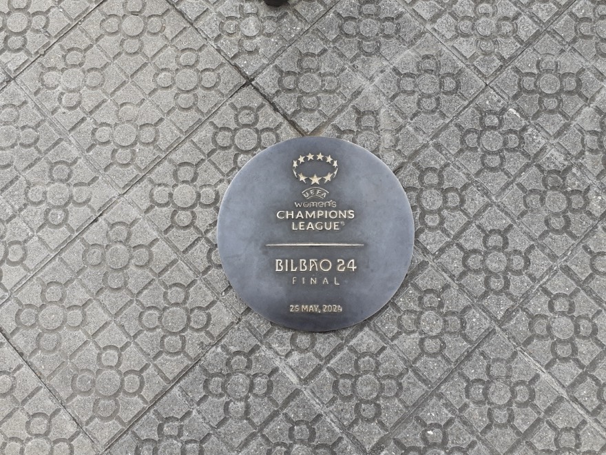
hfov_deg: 65.3
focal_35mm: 27
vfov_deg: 51.4
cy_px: 228
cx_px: 303
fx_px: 473
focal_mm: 3.6
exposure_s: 1/460
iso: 40
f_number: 1.9
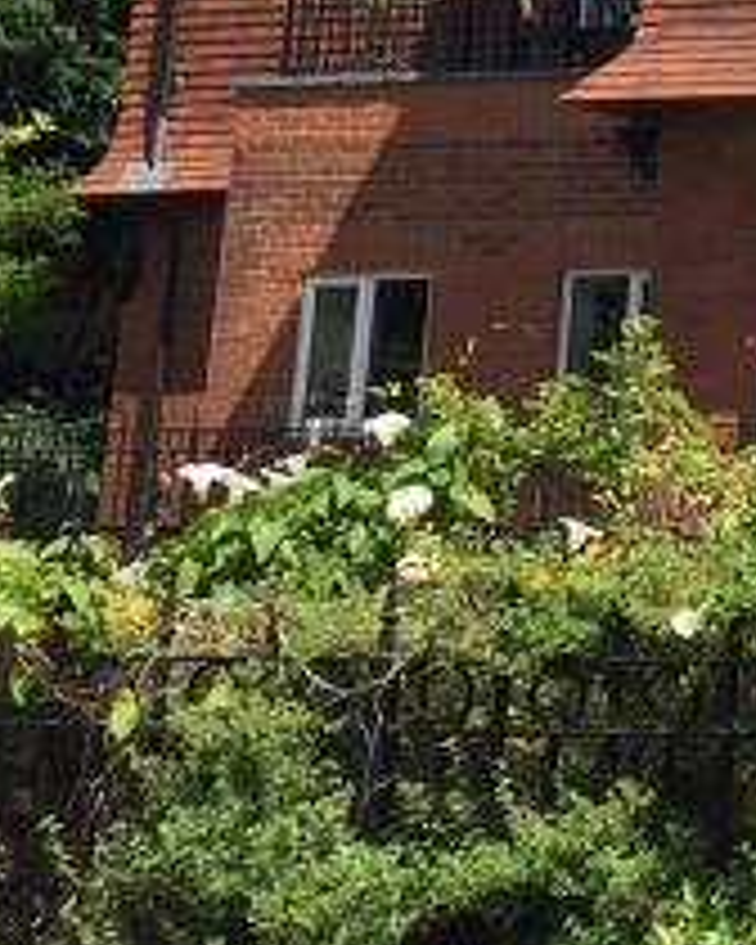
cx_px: 1670
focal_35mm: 138
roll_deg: -0.1
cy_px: -279
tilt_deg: +13.2
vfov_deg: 13.5
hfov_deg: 10.1
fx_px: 3860
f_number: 2.2
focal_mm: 4.15
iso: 32
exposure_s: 1/1412
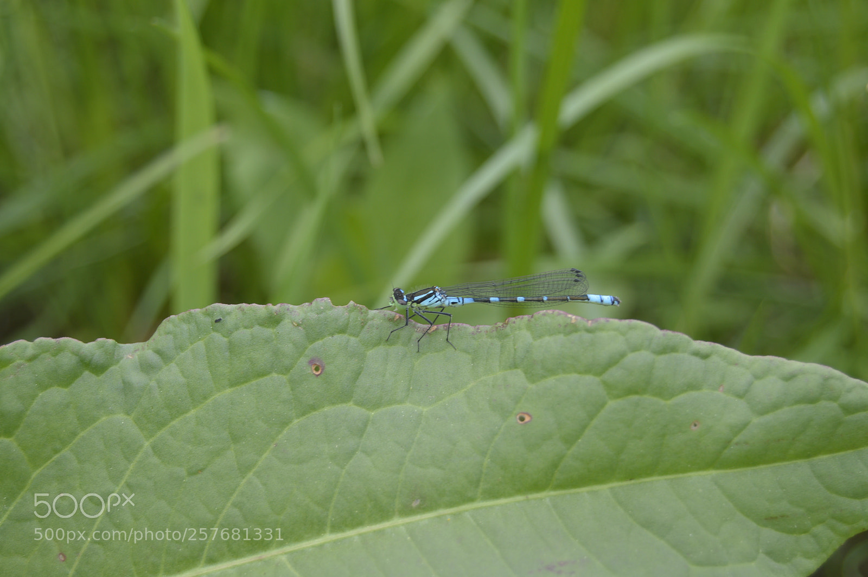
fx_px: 1987
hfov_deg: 24.6
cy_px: 288
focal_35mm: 82
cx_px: 434
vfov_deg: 16.5
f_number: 5.6
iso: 100
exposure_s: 1/125
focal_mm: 55
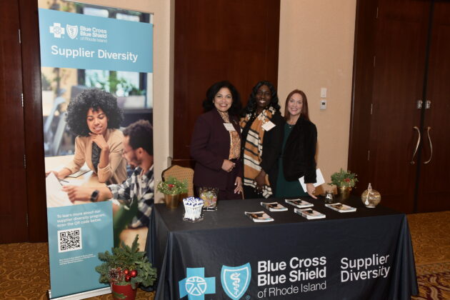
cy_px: 150
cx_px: 225
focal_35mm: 30
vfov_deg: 43.6
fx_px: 375
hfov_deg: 61.9
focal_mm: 20
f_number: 7.1
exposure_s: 1/60
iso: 640
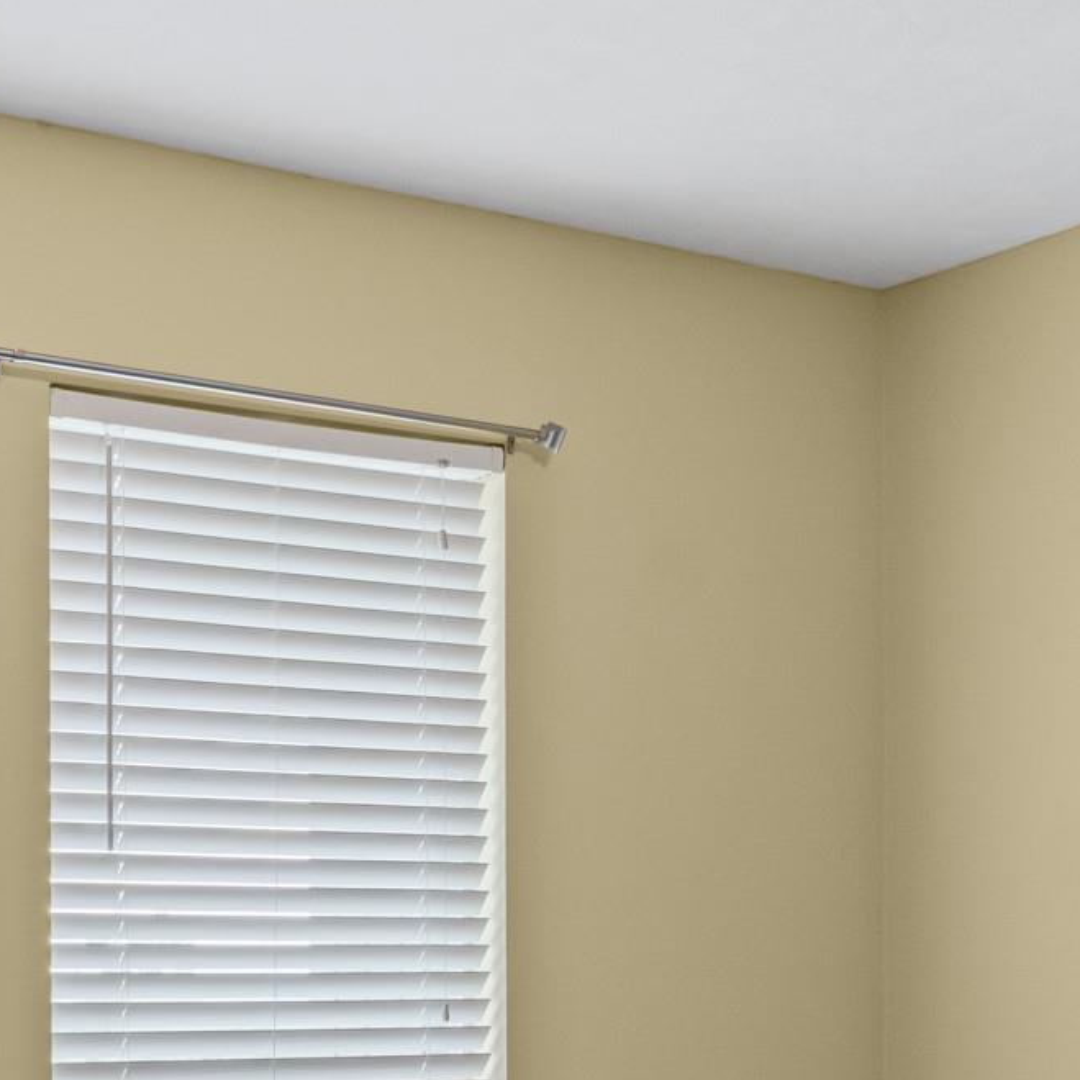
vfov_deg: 27.9
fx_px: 2047
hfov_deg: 26.8
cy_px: 1059
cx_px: -147
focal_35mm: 58
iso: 250
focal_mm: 12
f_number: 9
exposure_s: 1/4
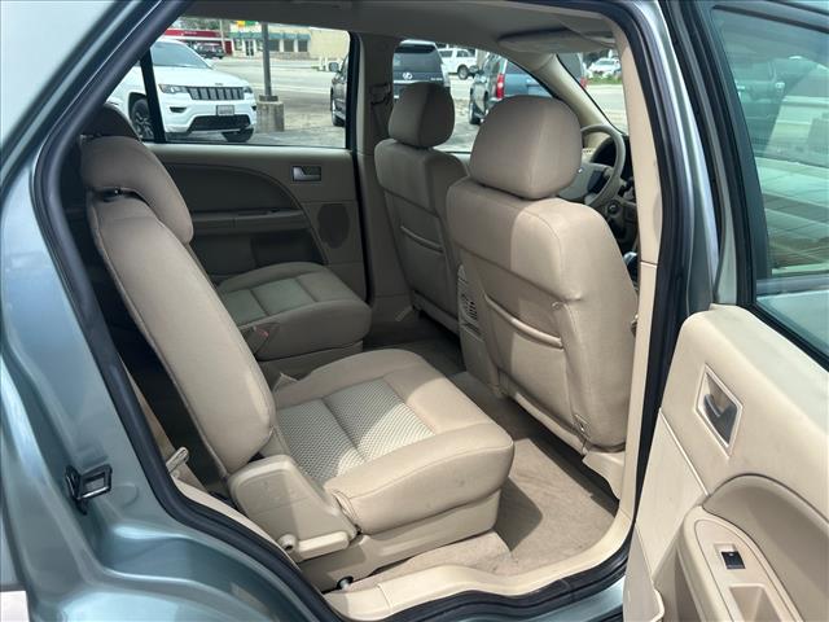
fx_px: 623
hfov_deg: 67.3
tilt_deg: -21.6
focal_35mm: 26
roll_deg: +0.2
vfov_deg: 53.1
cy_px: 311
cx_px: 414
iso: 50
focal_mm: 5.7
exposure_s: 1/1183
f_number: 1.5
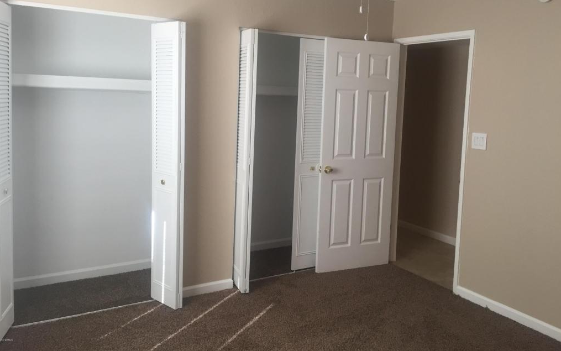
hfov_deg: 61.2
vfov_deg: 40.5
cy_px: 141
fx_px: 474
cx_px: 281
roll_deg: -2.4
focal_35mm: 31
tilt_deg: -5.0
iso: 32
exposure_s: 1/40
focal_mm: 4.15
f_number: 2.2
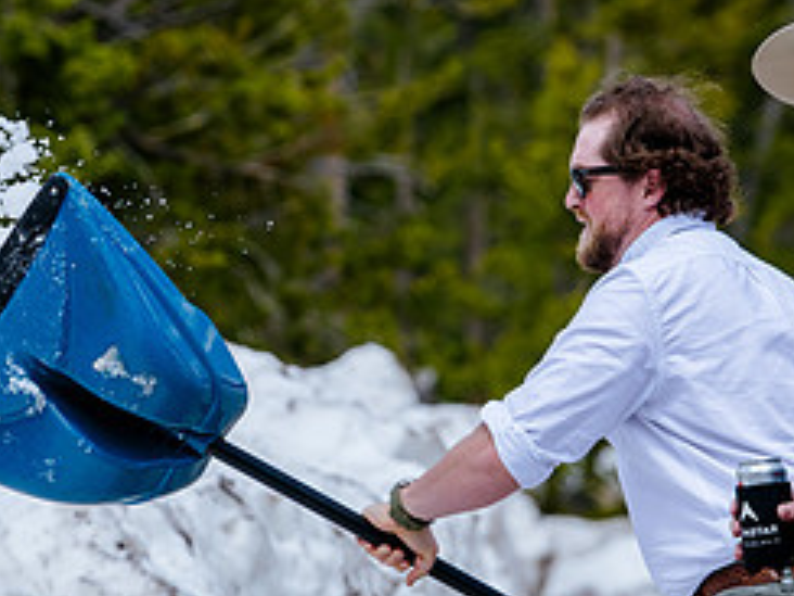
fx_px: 9588
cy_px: 309
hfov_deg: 4.7
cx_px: 320
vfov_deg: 3.6
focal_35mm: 418
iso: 160
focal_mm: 170
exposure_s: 1/800
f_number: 5.6
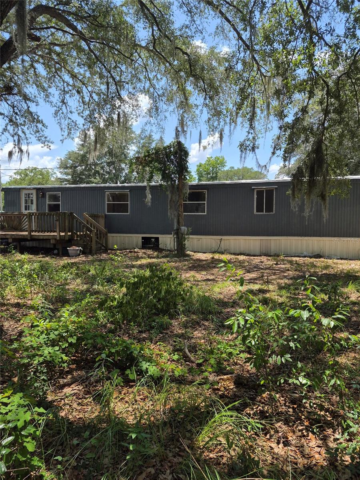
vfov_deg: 73.9
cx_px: 180
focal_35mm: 23
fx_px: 319
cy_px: 240
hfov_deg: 58.9
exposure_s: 1/3496
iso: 80
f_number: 1.8
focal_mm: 5.4
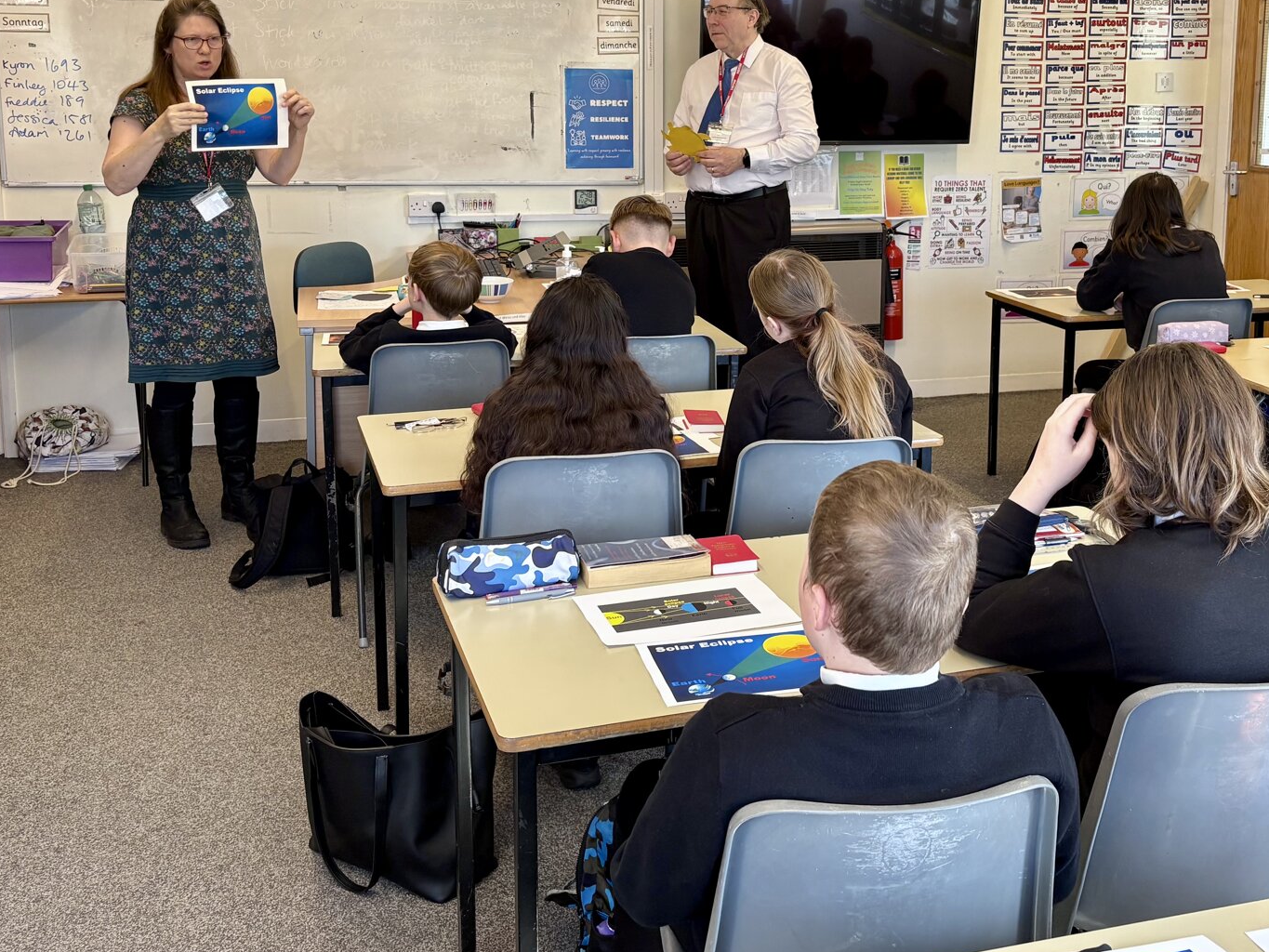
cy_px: 276
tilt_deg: -8.4
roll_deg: -0.1
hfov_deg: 47.5
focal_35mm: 39
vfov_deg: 36.2
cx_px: 769
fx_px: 1430
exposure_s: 1/122
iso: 125
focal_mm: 5.96
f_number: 1.6
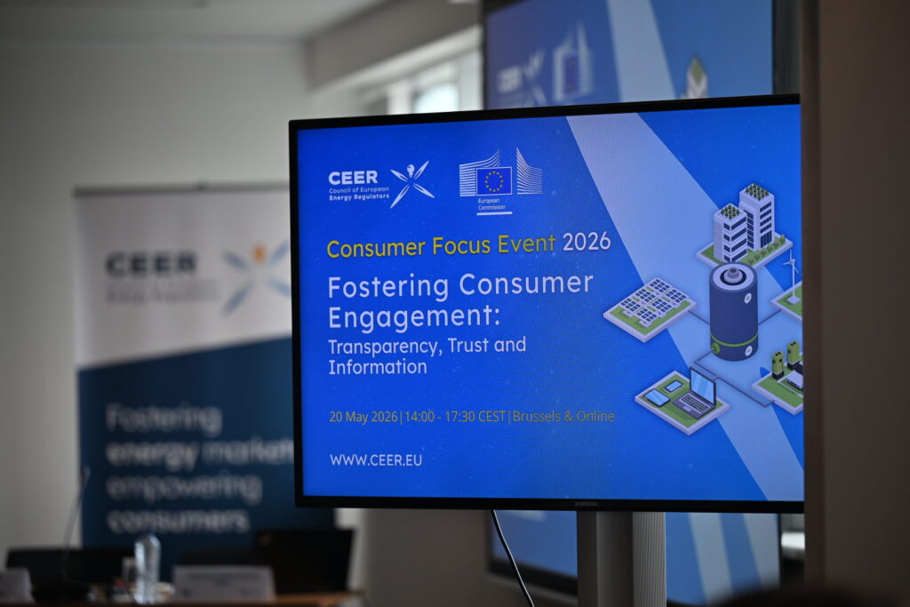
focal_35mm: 140
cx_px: 455
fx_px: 3539
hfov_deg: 14.7
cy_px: 304
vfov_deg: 9.8
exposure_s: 1/250
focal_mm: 140
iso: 125
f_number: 2.8
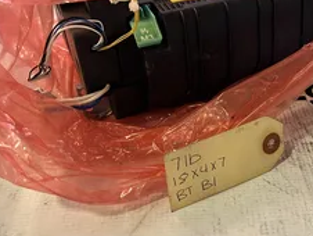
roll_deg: -2.2
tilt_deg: -34.8
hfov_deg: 39.2
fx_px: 416
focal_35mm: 46
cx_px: 262
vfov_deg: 31.4
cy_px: 81
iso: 200
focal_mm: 5.7
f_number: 1.5
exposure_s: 1/60
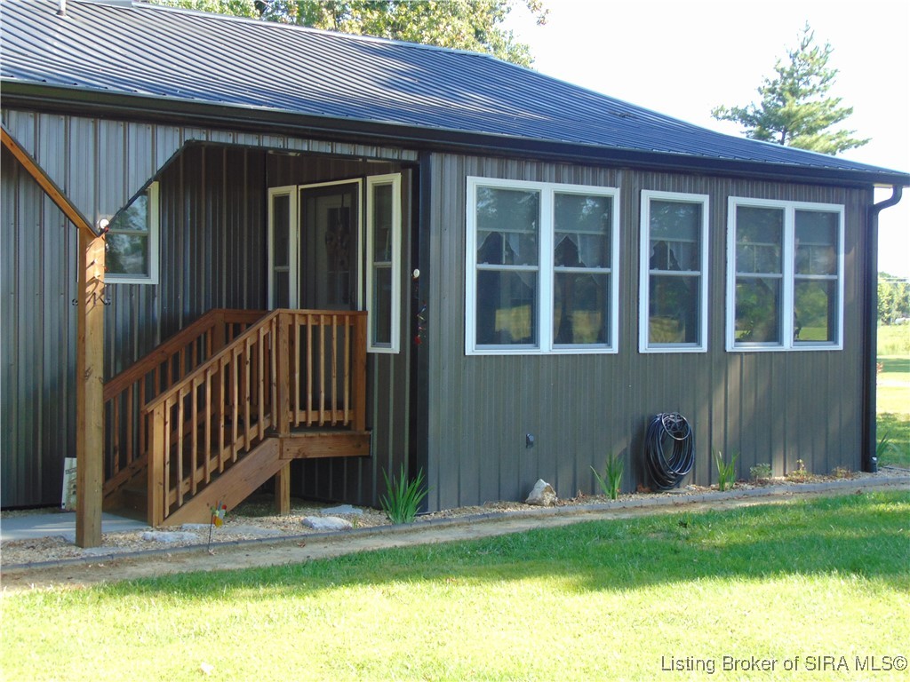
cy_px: 341
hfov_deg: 32.2
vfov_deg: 24.4
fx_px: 1577
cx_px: 455
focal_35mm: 60
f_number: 3.6
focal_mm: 10.8
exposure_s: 1/125
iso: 80
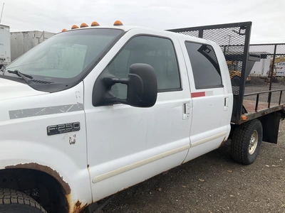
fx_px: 239
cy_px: 106
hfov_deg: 61.7
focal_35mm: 29
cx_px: 142
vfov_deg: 48.2
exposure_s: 1/574
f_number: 1.8
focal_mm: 3
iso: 25
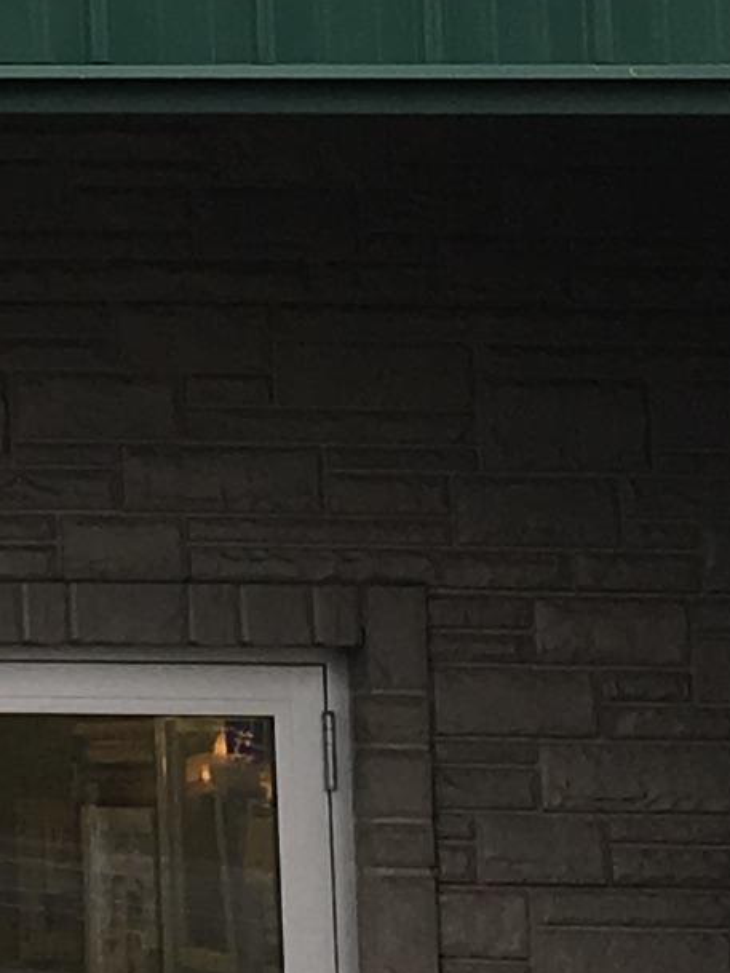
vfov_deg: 10.1
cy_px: -195
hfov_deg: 7.3
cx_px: -895
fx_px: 5397
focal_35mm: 192
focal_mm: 4.15
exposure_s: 1/331
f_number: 2.2
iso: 25
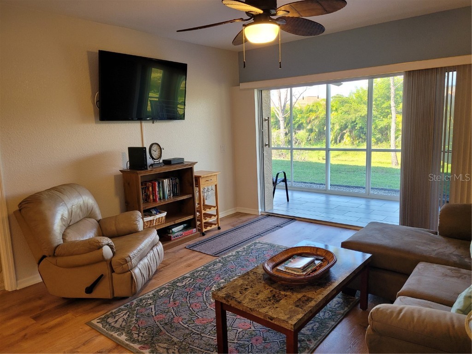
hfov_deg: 67.3
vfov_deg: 53.1
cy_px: 177
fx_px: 355
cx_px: 236
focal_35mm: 26
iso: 200
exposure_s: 1/120
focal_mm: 5.4
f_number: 1.8
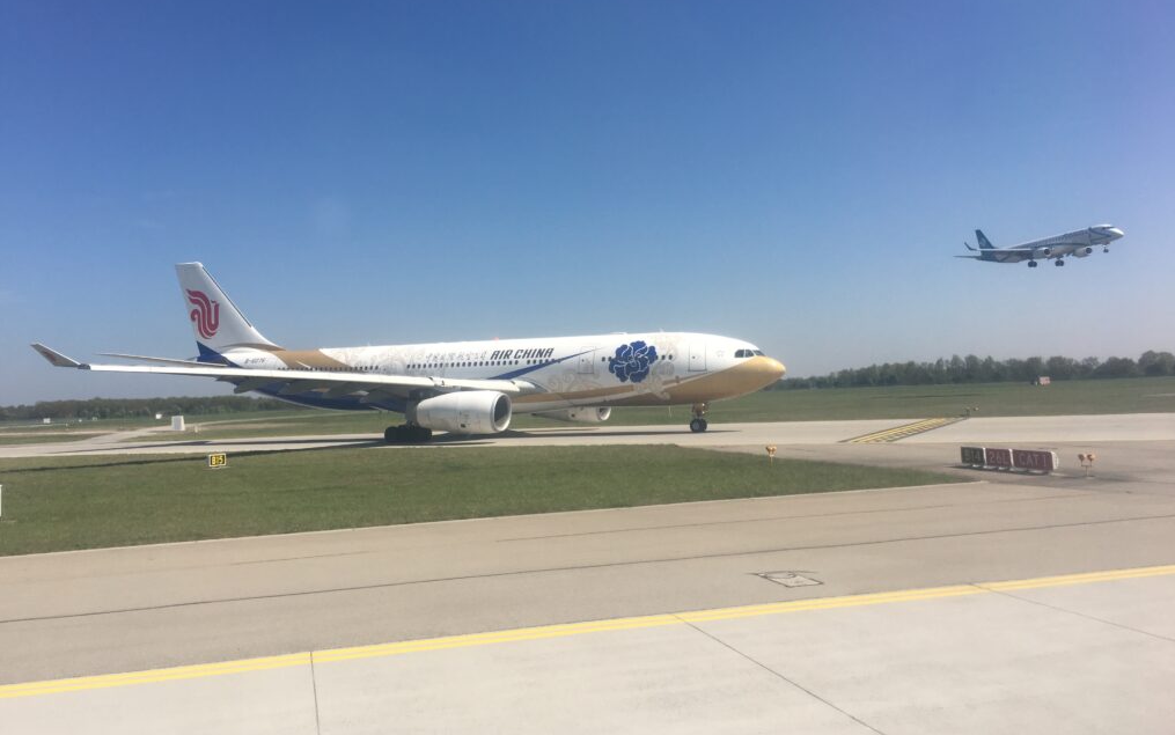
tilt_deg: +3.0
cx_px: 592
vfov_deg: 40.6
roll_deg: +1.8
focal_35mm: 31
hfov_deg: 61.2
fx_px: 993
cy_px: 337
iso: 25
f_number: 2.2
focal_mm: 4.15
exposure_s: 1/2024
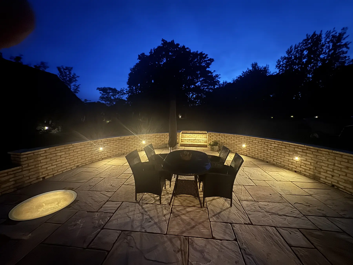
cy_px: 132
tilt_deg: -6.2
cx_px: 176
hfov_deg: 102.1
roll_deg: +0.1
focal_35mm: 14
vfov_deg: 85.7
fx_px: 143
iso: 1600
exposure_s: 1/11
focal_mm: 2.22
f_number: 2.2
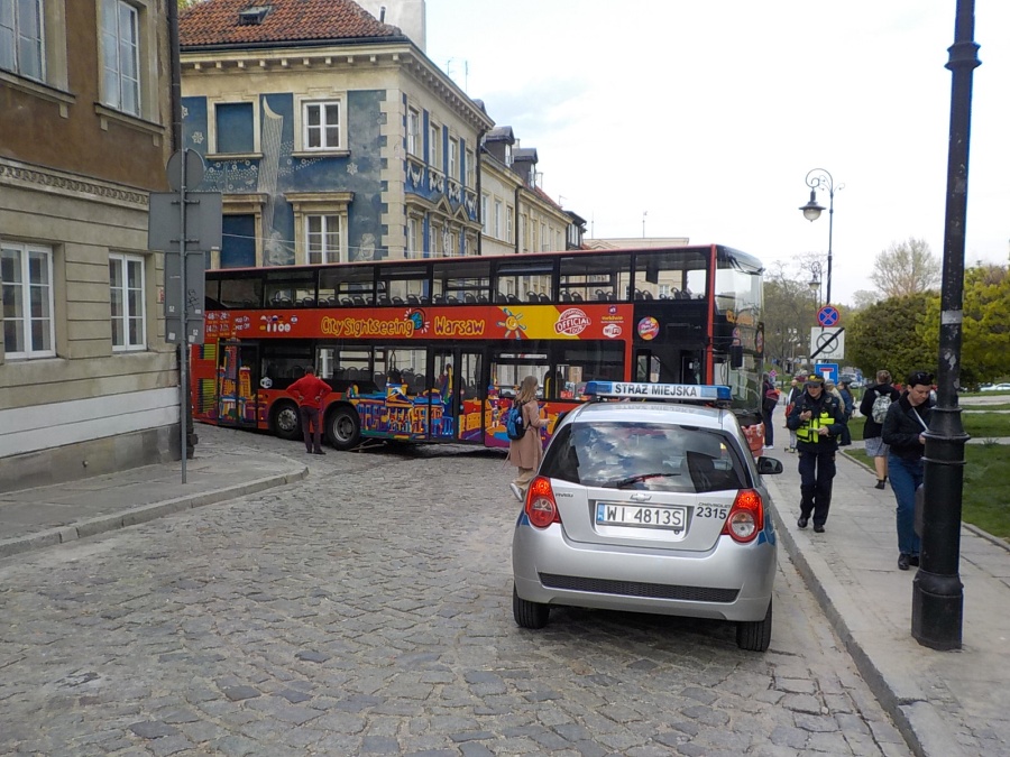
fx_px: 875
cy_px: 378
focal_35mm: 30
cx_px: 505
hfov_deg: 60.0
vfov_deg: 46.8
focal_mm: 4.1
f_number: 3.3
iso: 125
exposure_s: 1/200
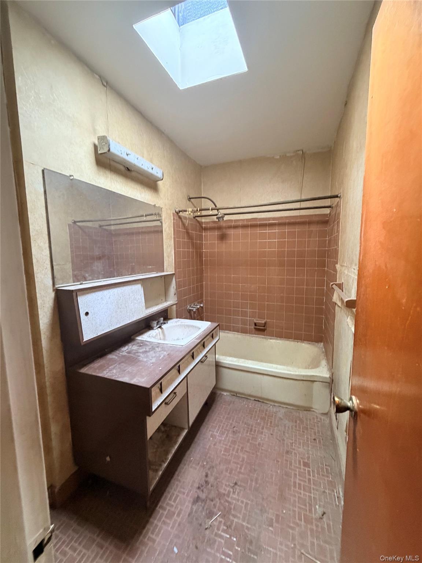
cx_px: 211
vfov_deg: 102.1
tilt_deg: -6.3
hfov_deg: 85.7
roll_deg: +0.3
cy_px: 282
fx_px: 228
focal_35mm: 14
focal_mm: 2.22
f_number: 2.2
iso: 500
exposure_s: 1/60
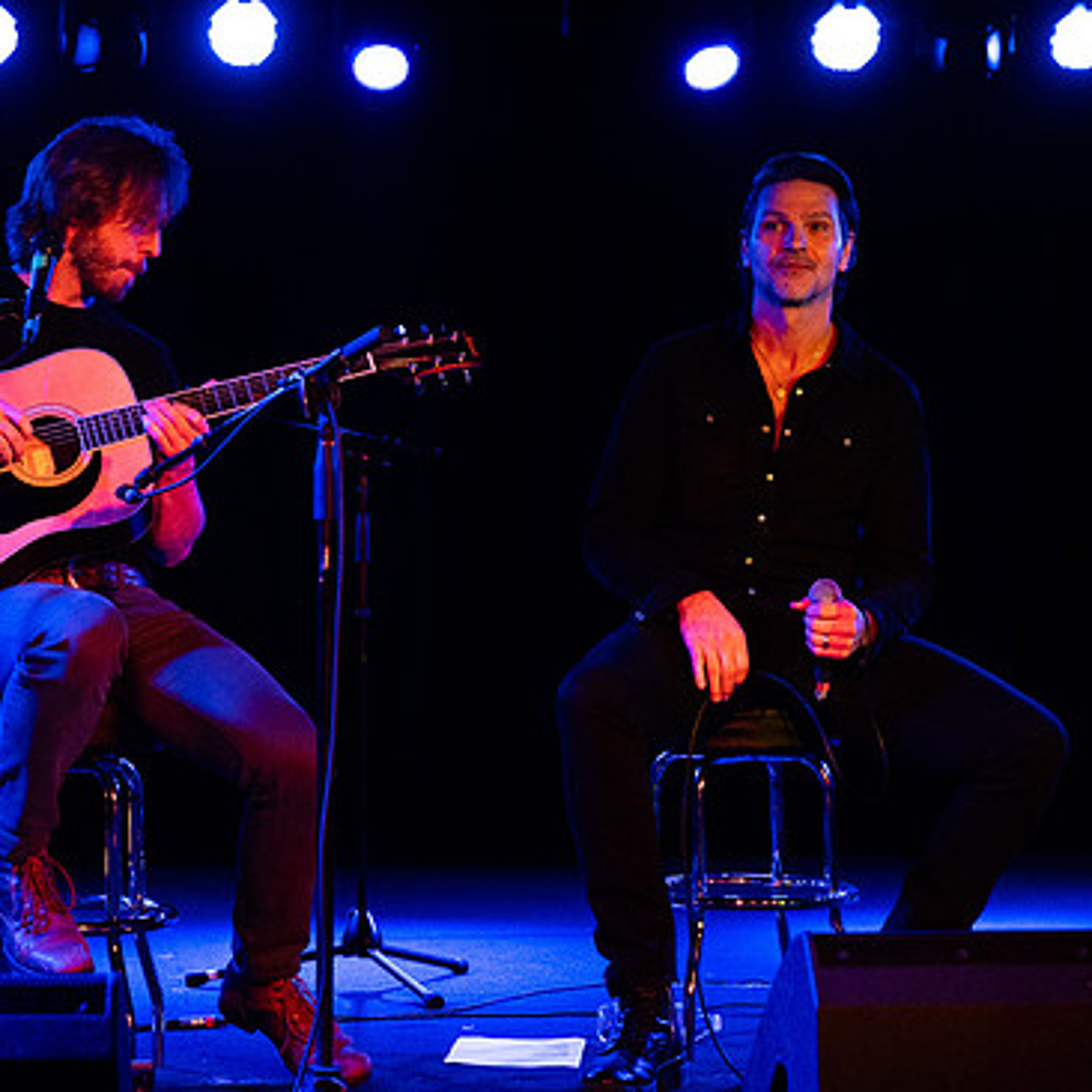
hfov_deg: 23.2
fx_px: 2641
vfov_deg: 23.4
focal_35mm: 74
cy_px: 527
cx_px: 344
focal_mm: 45
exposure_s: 1/320
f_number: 3.5
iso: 1600
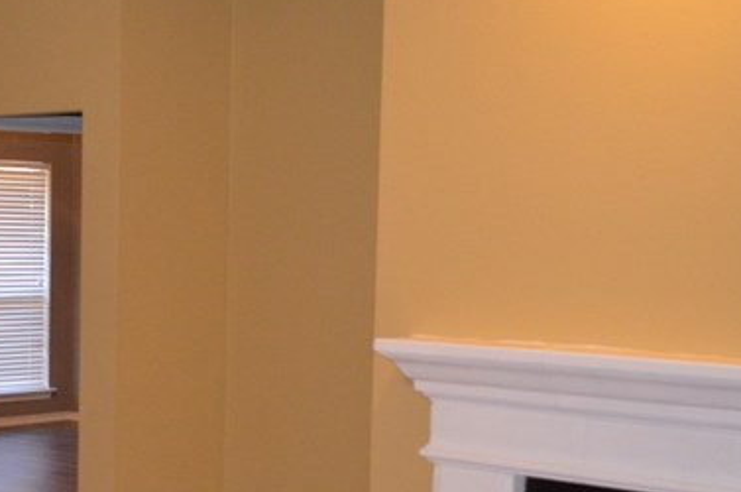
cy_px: 367
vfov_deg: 17.3
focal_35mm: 78
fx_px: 1603
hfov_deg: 25.0
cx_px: 36
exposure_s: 1/60
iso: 1800
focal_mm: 18
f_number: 3.5
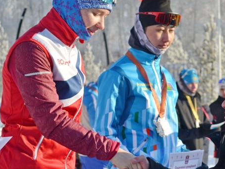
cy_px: 88
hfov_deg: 12.8
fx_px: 994
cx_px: 204
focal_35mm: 153
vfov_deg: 9.7
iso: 400
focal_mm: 48
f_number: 6.3
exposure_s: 1/1600
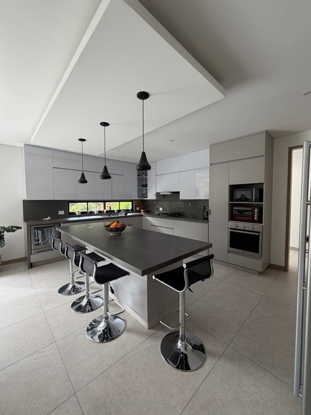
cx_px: 156
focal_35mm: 14
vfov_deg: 102.1
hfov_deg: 85.7
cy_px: 208
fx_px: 168
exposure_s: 1/121
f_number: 2.2
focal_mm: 2.22
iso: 100
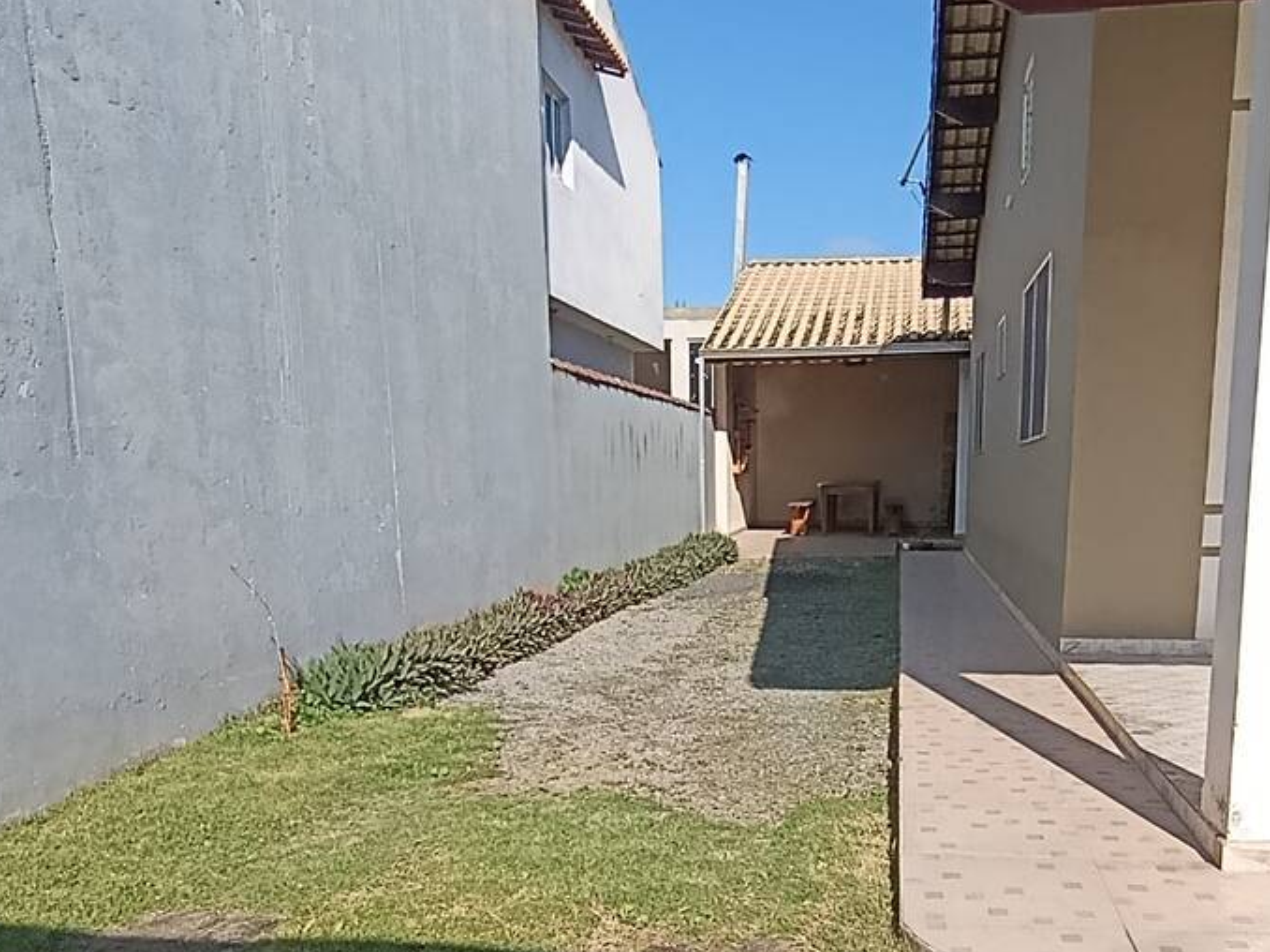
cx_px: 723
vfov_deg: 40.7
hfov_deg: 53.8
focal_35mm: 34
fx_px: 1247
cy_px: 705
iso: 50
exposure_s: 1/762
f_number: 2.2
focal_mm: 1.65
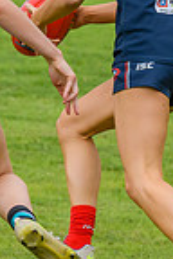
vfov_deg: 1.9
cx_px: 46
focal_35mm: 1070
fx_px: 7712
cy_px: 64
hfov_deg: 1.3
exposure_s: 1/2000
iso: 800
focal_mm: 220
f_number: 6.3
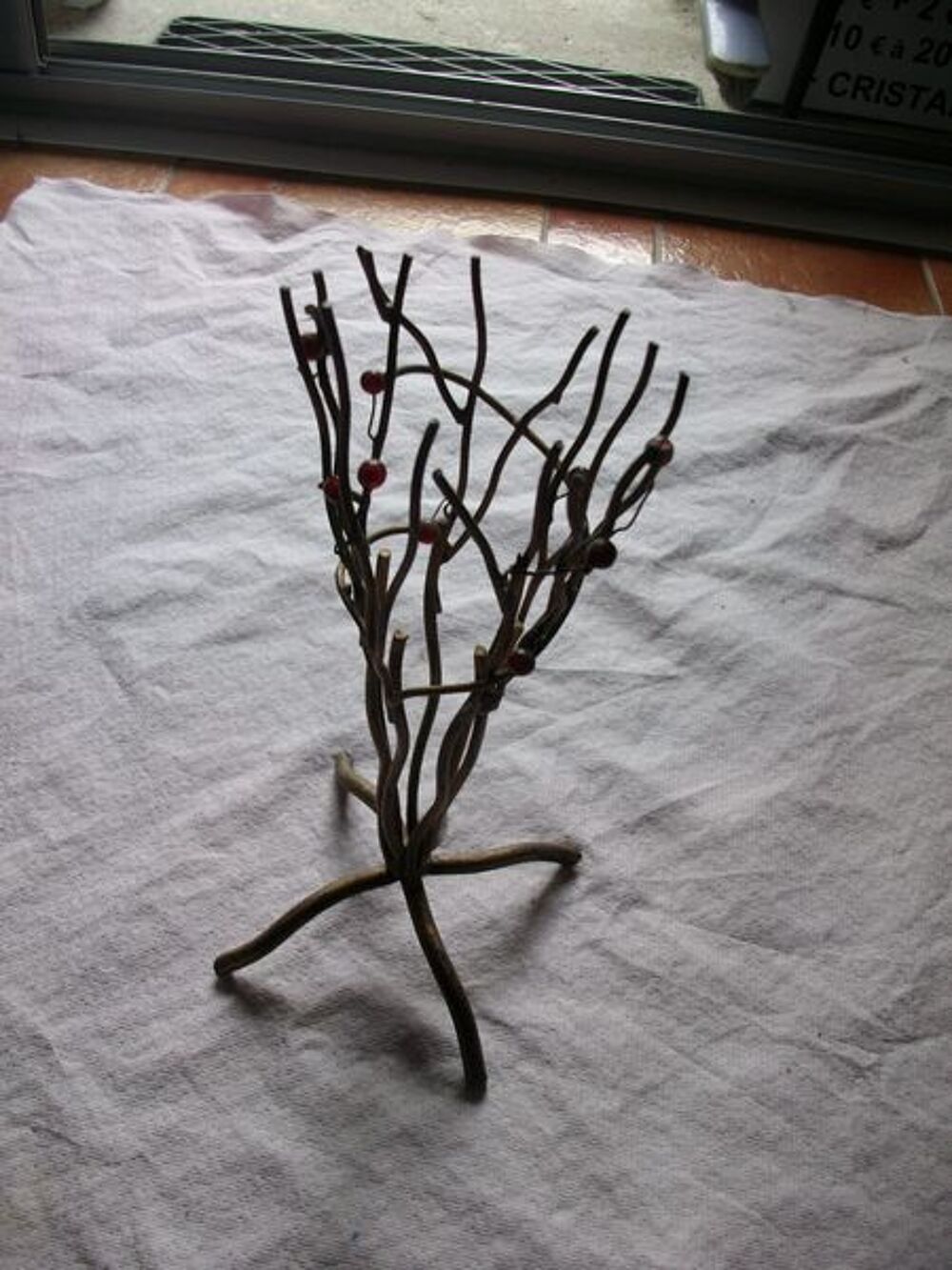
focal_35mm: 32
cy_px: 635
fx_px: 1173
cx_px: 476
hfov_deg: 44.2
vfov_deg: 56.8
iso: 80
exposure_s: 1/58.3
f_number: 2.9
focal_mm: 5.7
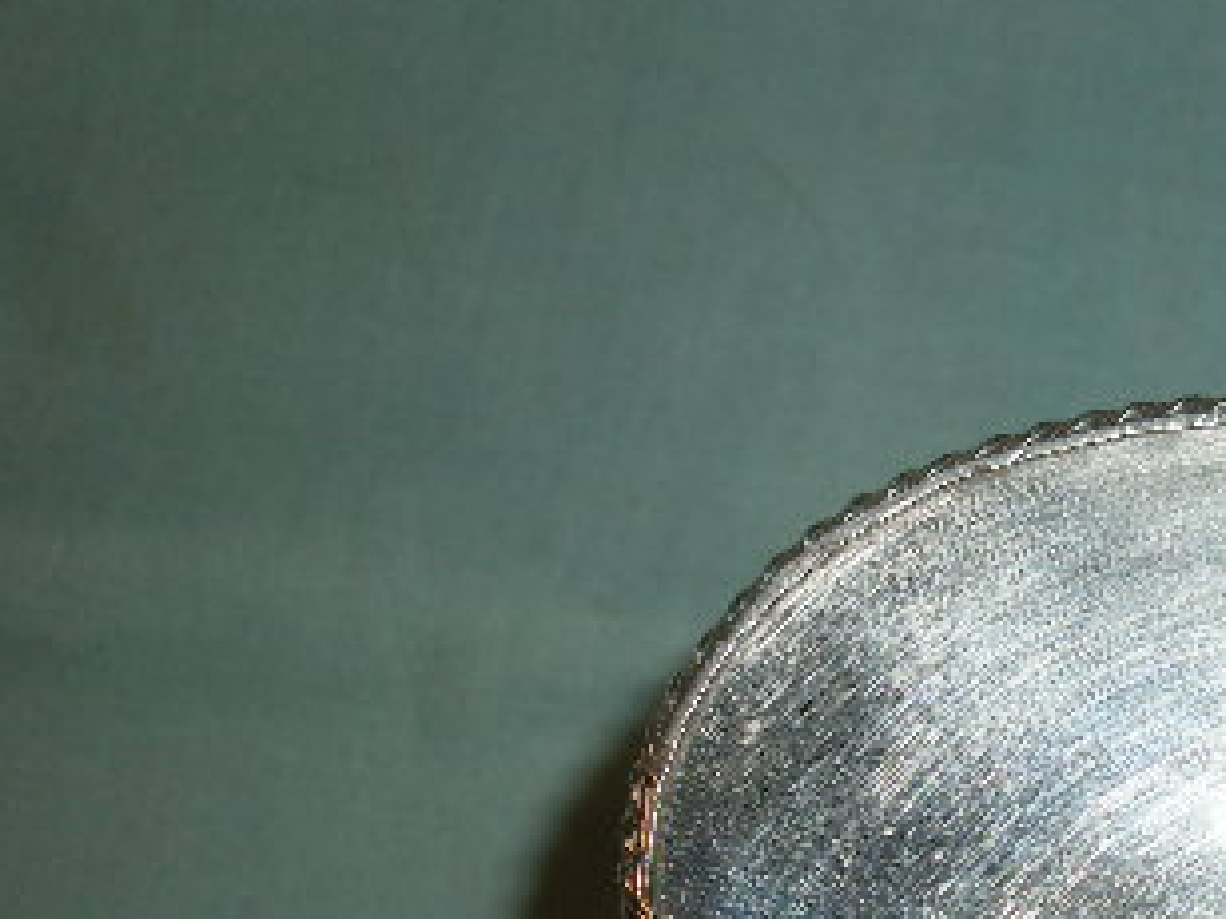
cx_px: 1198
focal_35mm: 77
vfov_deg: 18.9
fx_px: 2727
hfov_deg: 24.3
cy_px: 768
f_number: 8
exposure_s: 1/60
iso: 64
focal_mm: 7.9
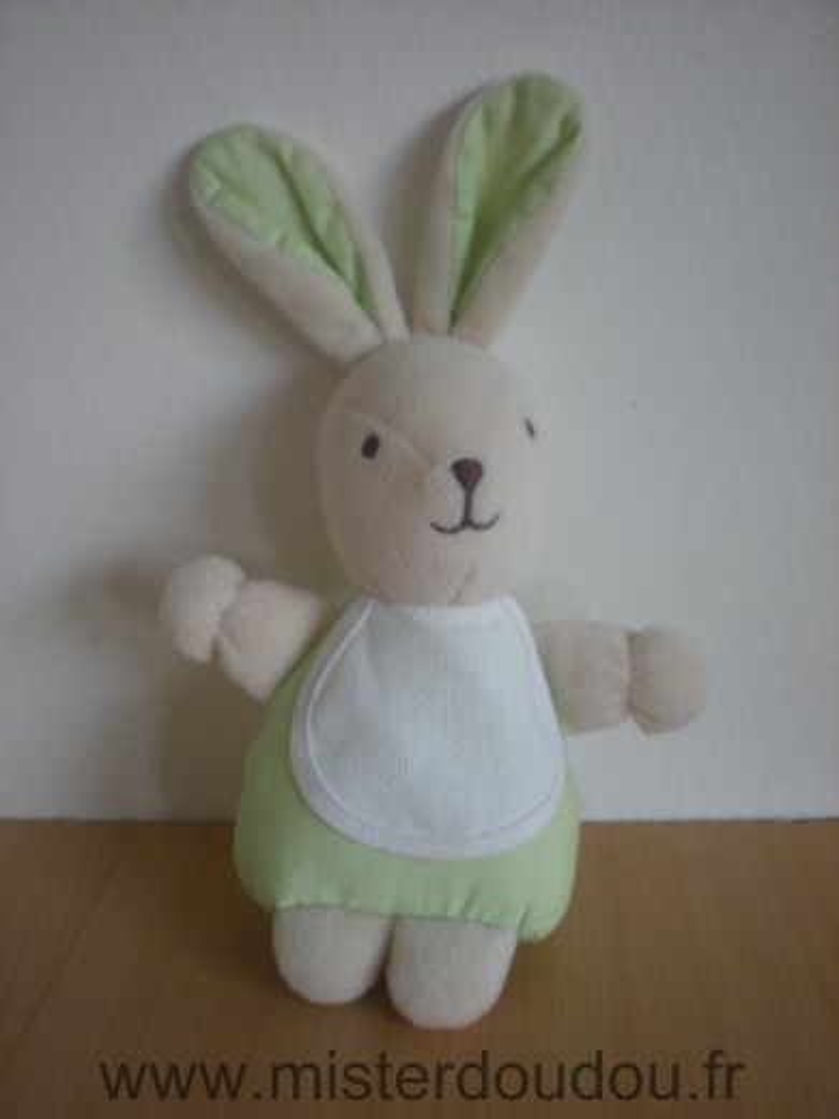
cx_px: 420
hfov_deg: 37.7
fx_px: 1228
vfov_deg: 49.0
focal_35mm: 38
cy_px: 560
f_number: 3.1
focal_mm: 6.3
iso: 64
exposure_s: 1/12.8
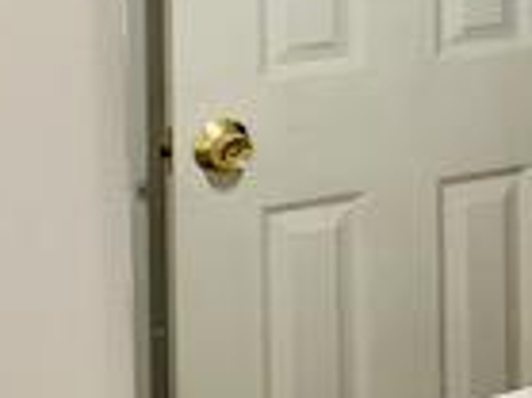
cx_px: 1114
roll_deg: +0.0
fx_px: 1843
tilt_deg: -2.0
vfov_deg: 11.8
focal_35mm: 120
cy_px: -180
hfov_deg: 13.6
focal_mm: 4.25
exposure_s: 1/60
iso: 125
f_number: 1.8
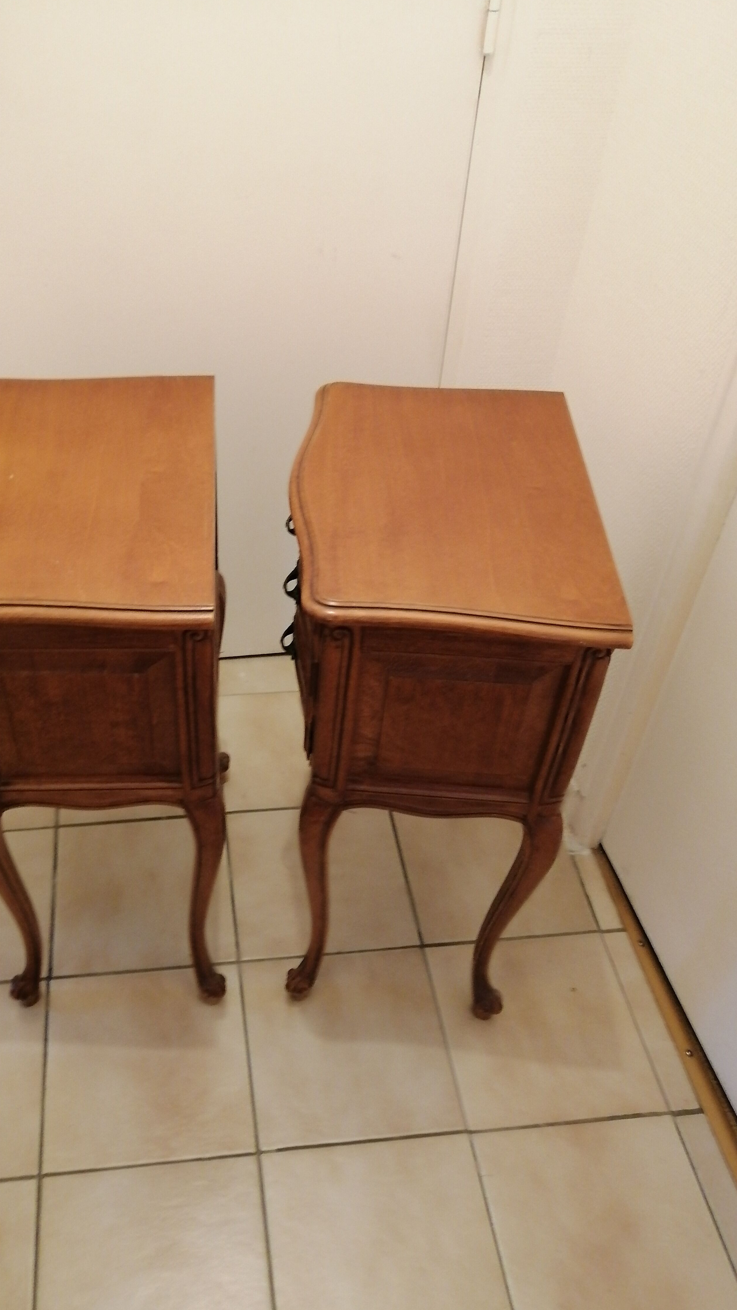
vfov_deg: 66.1
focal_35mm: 29
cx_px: 257
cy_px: 667
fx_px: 1007
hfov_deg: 39.8
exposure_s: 1/25
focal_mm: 3.96
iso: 400
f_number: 1.8
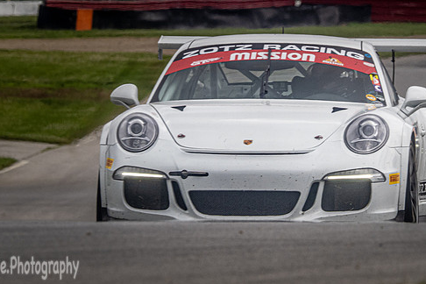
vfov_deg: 1.1
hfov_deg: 1.7
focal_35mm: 1221
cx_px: 252
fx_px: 14447
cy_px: 122
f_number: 11
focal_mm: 420
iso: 320
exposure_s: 1/320
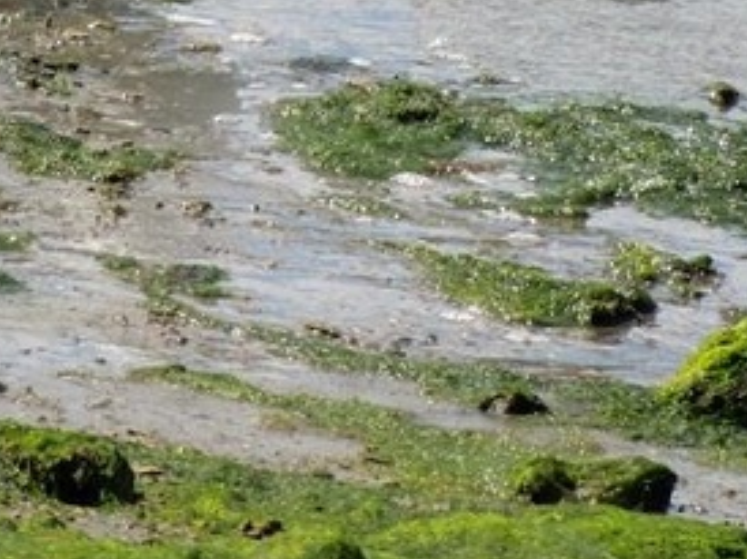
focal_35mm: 2923
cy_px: -150
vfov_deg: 0.5
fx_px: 63022
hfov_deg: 0.7
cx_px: 262
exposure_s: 1/500
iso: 125
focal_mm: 180
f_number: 5.9
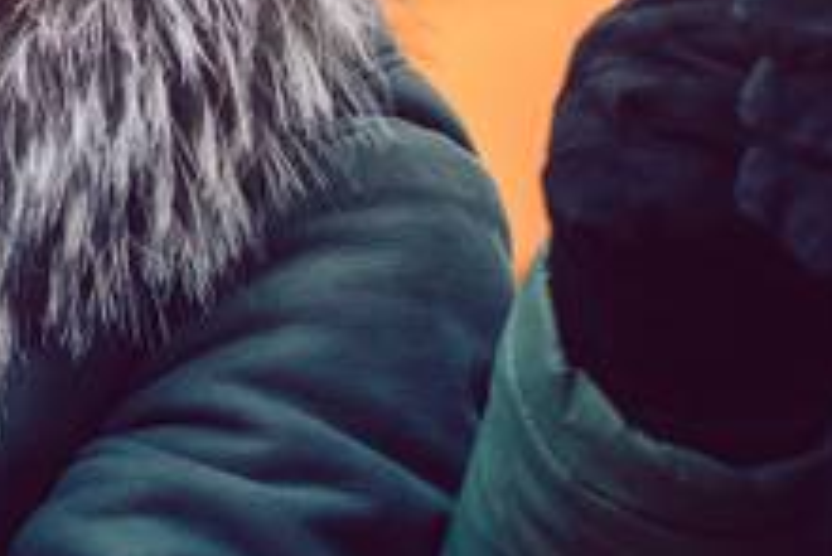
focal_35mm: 233
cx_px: -234
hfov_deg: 8.7
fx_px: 5388
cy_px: -165
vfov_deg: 5.9
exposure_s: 1/80
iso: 1250
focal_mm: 50
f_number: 2.2
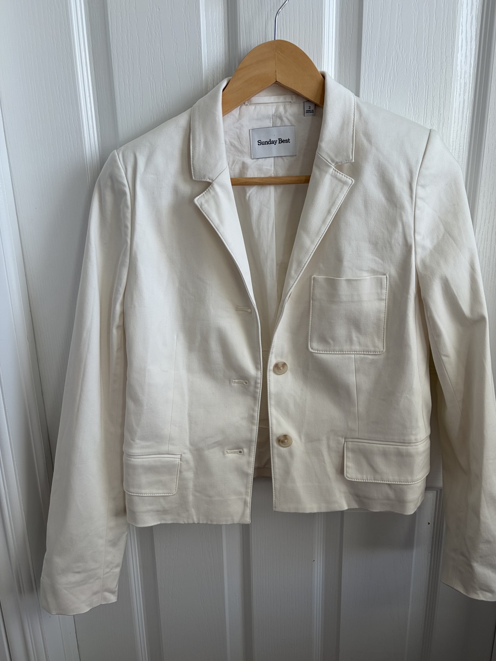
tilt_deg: -16.9
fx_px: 516
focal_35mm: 27
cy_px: 329
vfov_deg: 65.3
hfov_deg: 51.3
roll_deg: +1.1
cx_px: 255
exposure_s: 1/135
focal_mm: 5.96
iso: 32
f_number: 1.6
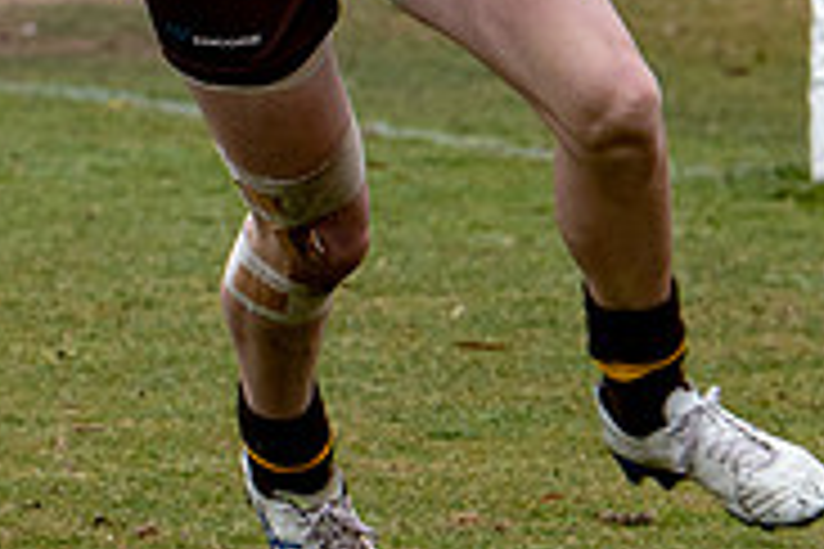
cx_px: 40
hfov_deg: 2.1
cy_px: -371
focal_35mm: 993
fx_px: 22727
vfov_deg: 1.4
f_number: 4
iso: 320
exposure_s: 1/800
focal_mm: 130
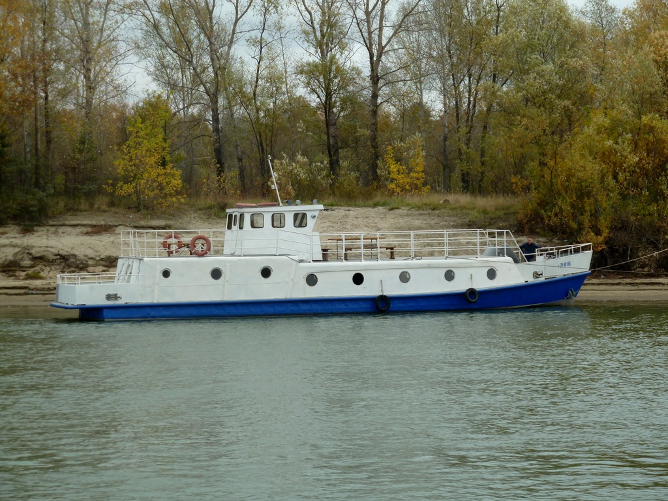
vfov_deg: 13.3
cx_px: 334
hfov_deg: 17.7
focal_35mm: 111
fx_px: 2142
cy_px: 250
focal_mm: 18.2
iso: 80
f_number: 4.4
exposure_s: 1/160
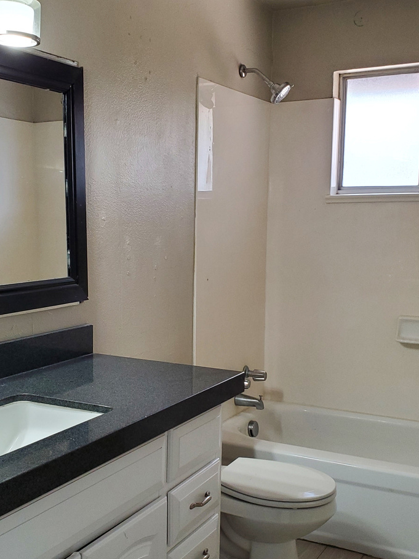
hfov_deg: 32.6
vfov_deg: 42.6
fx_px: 710
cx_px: 143
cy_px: 348
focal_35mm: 44
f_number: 2.4
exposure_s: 1/120
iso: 250
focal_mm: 4.3
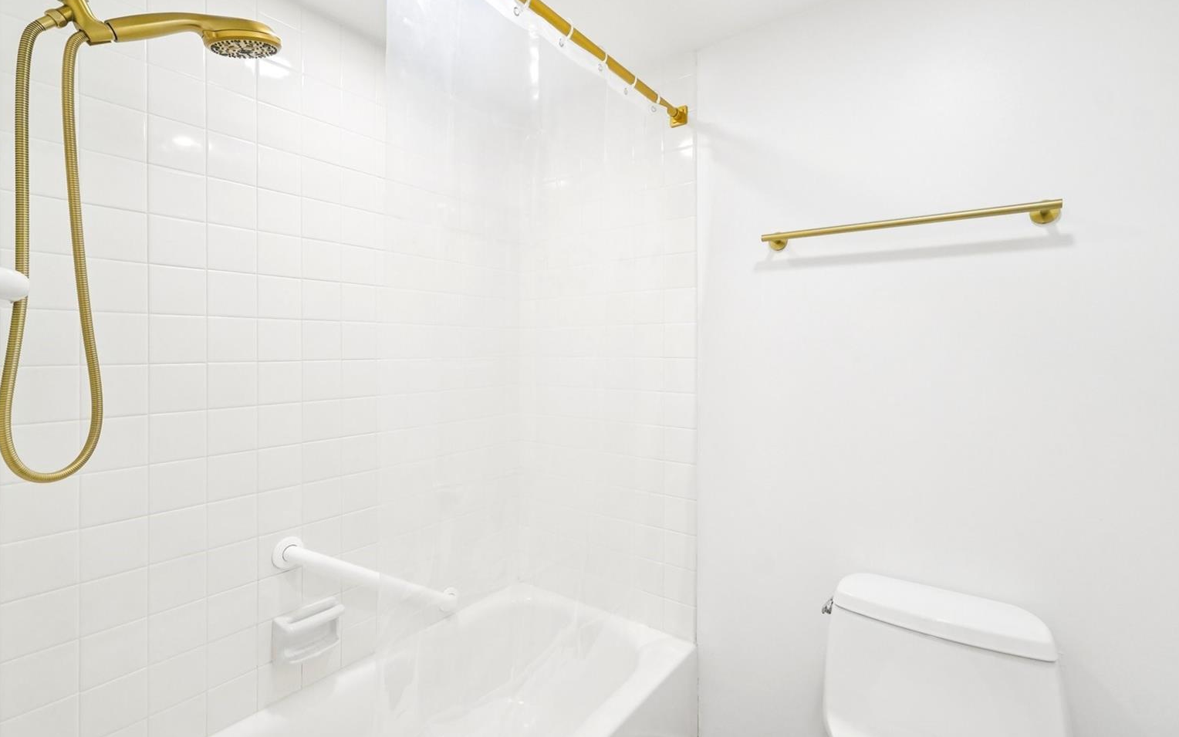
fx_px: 514
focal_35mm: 16
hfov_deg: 97.8
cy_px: 354
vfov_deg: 71.2
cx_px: 573
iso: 800
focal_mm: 10
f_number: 8
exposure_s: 1/30
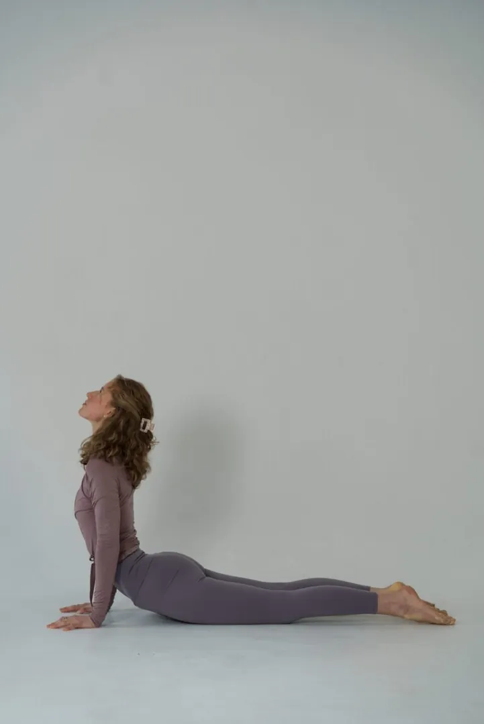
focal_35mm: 55
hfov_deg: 24.6
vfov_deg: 36.2
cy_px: 362
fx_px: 1108
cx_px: 242
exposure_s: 1/100
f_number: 4
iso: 200
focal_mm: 55
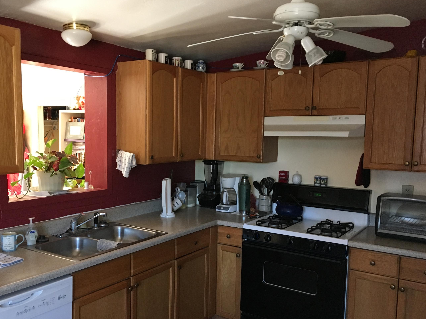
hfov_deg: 53.8
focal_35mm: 34
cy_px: 175
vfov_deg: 41.7
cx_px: 182
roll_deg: -0.5
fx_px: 418
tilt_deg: -6.5
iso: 160
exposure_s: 1/30
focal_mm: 4.15
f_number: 2.2
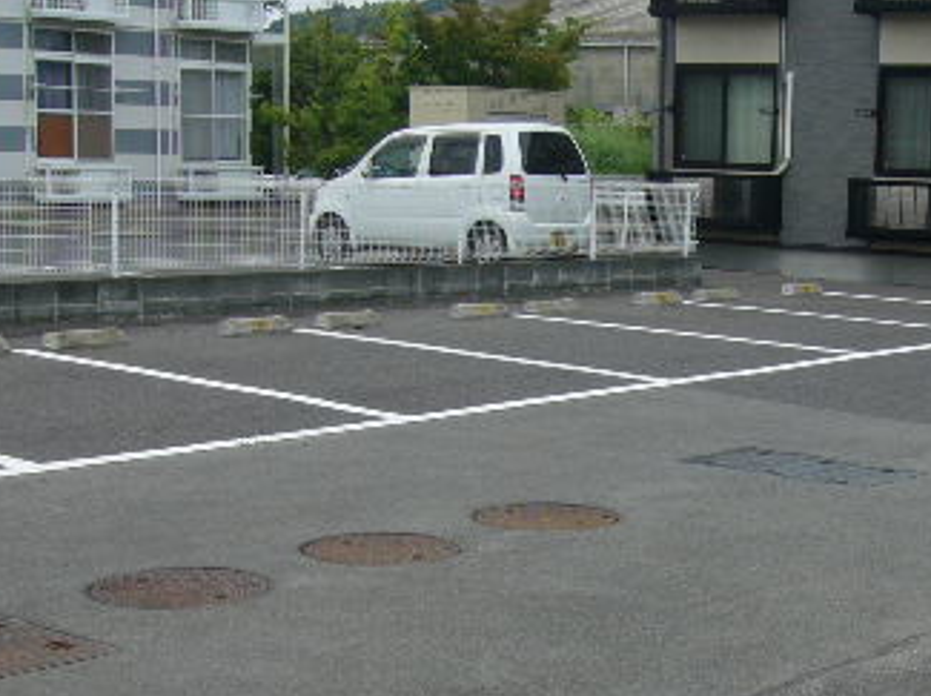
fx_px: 1854
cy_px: 498
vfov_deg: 21.1
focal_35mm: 69
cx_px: 779
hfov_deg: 27.5
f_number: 5.6
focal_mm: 5.8
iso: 80
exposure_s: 1/250
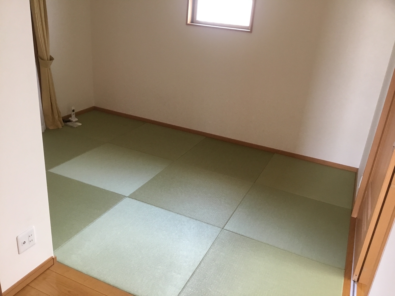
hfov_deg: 58.4
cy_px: 148
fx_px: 354
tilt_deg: -22.7
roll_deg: -5.4
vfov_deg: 45.4
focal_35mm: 31
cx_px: 198
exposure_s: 1/30
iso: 100
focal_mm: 3.3
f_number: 2.4
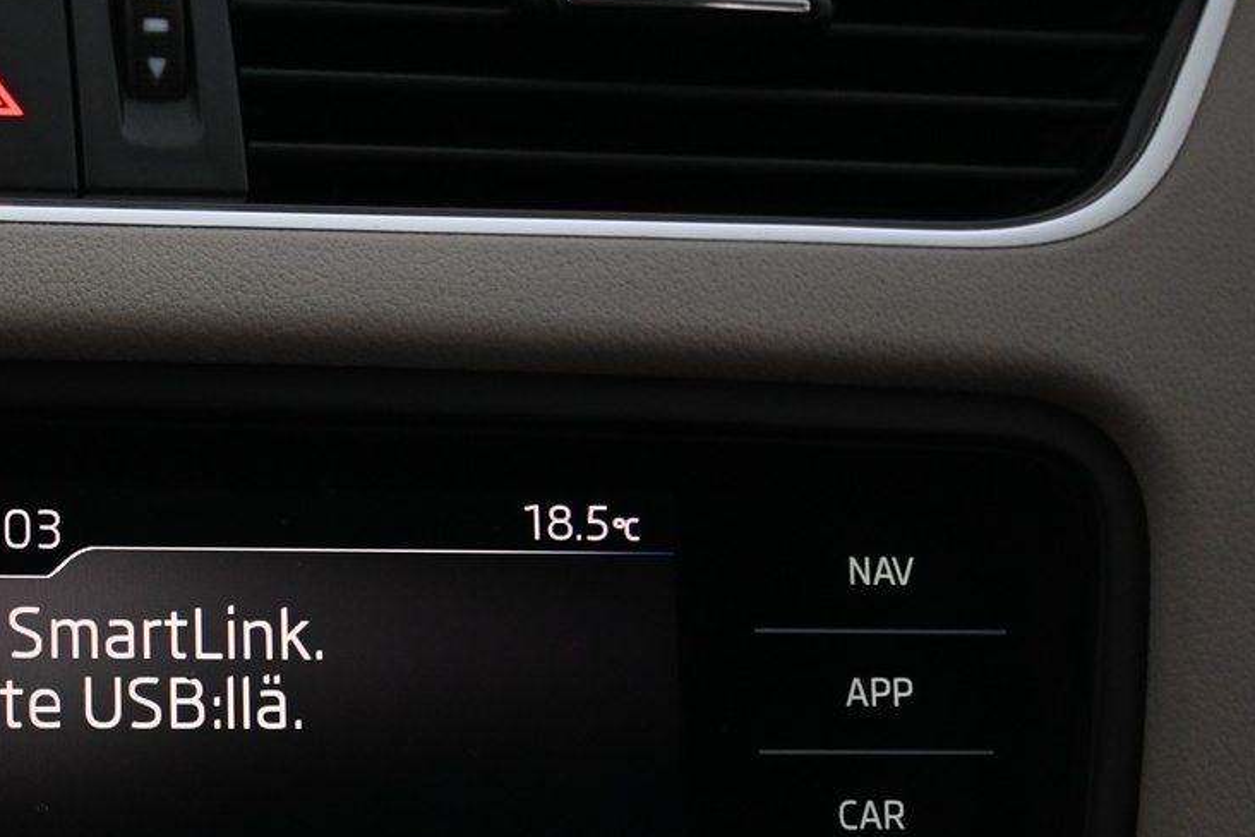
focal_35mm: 75
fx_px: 2602
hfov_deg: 25.7
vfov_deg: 17.9
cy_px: 822
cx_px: -14
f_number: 4
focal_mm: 22.5
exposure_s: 1/40
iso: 1400
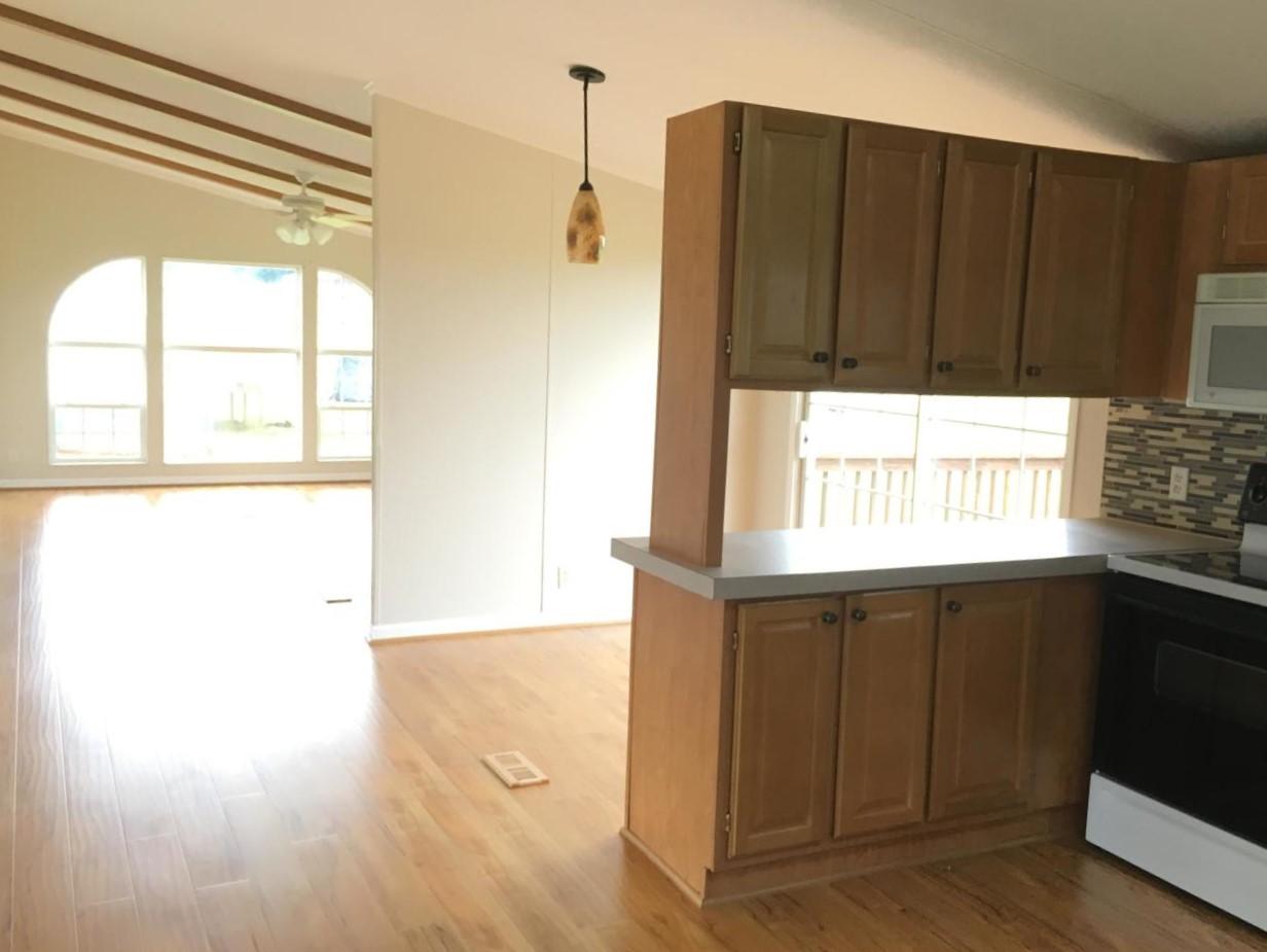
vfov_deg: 48.3
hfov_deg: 61.6
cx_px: 634
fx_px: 1062
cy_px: 476
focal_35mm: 29
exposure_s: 1/30
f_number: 2.2
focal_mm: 4.15
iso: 32
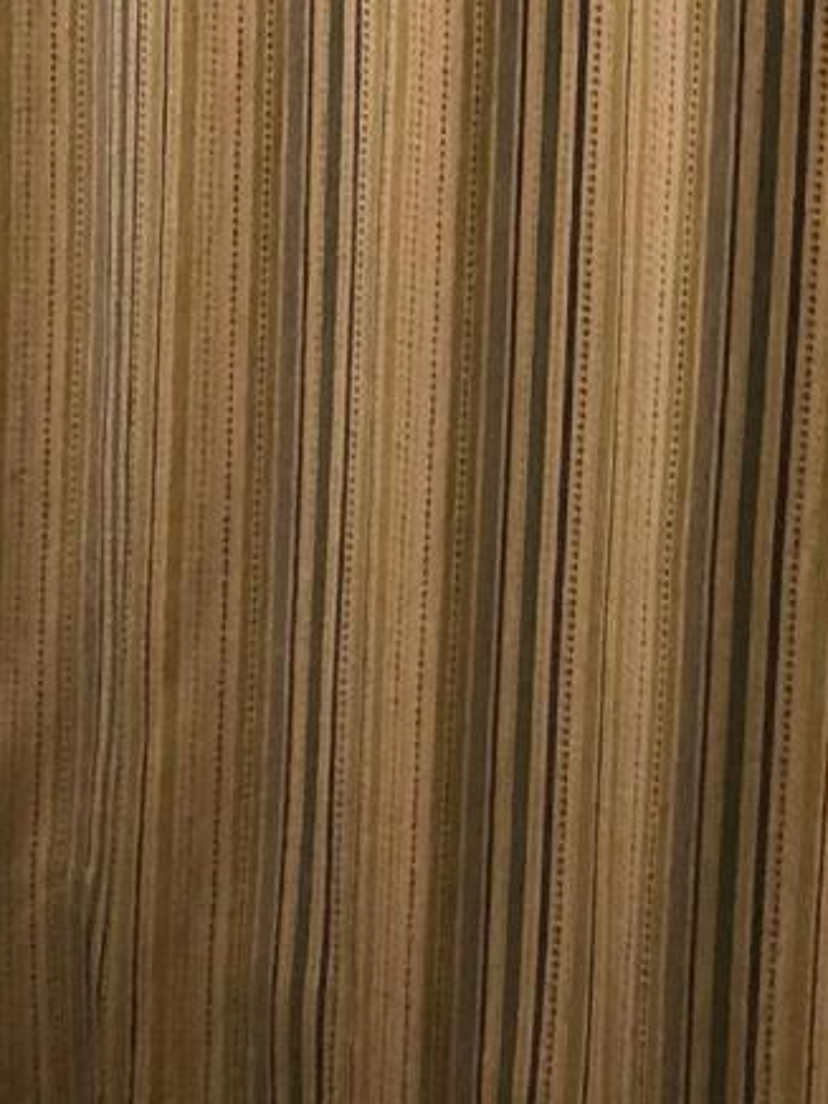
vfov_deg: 13.2
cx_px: -218
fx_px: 4242
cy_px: -980
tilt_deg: -4.7
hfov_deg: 10.9
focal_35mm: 133
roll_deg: +0.1
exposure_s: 1/30
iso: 32
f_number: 1.8
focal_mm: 3.99
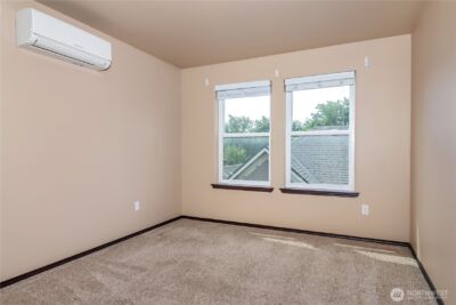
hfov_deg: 78.6
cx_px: 228
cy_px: 152
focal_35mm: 22
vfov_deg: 57.3
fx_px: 279
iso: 200
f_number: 7.1
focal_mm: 22
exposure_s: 1/160
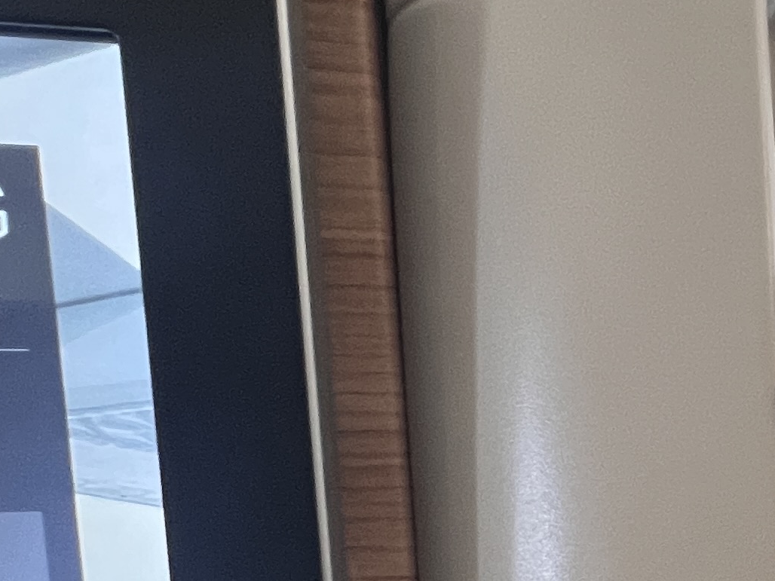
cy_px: 579
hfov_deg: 28.7
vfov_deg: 27.0
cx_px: 1069
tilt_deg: -6.6
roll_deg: -0.1
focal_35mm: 51
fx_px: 1142
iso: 250
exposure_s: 1/54
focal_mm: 1.57
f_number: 1.8
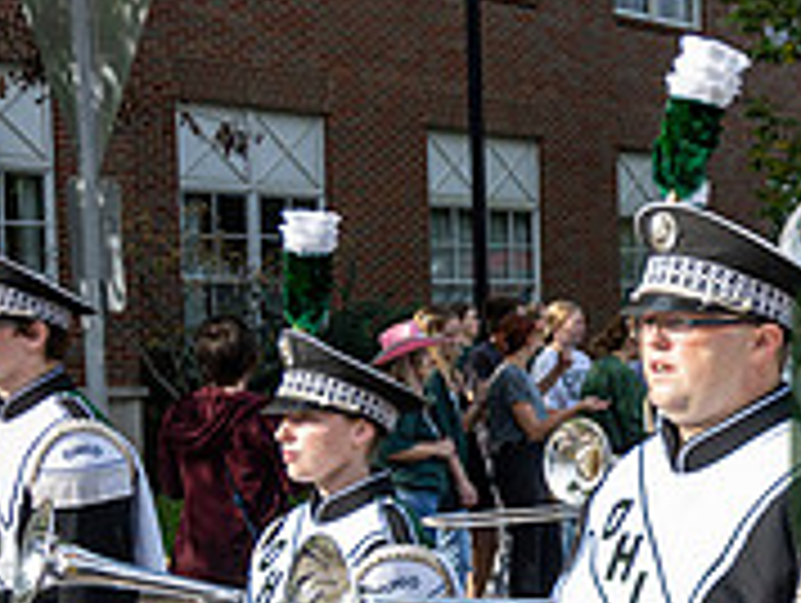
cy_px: 466
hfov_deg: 20.2
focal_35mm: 86
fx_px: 1993
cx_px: 1130
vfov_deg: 17.1
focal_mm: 27.5
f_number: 4
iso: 125
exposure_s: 1/500
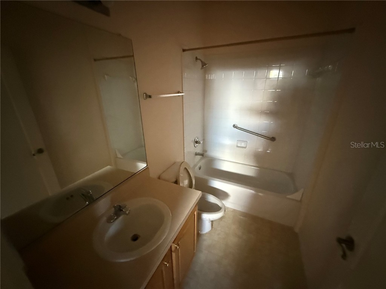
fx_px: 156
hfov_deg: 102.1
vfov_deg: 85.7
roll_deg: +0.2
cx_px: 193
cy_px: 144
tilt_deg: -20.9
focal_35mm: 14
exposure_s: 1/46
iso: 1250
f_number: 2.2
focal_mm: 2.22
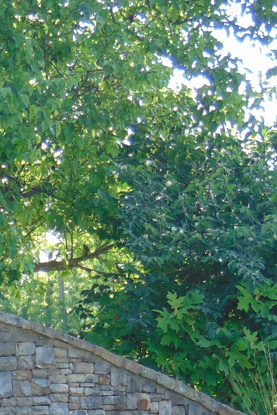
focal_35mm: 360
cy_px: 476
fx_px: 4156
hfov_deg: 3.8
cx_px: -247
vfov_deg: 5.7
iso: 80
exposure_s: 1/125
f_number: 3.9
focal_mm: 19.4
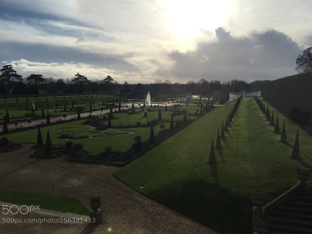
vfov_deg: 46.8
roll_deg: -1.0
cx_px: 151
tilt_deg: -4.6
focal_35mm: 30
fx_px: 270
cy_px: 115
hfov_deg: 60.0
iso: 32
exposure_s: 1/4405
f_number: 2.2
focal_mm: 4.15
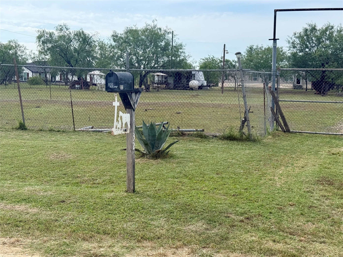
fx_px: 476
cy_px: 128
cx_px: 172
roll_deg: -1.3
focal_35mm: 48
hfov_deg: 39.7
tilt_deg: -4.8
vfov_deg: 30.3
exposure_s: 1/4587
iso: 80
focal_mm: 6.76
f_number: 1.78
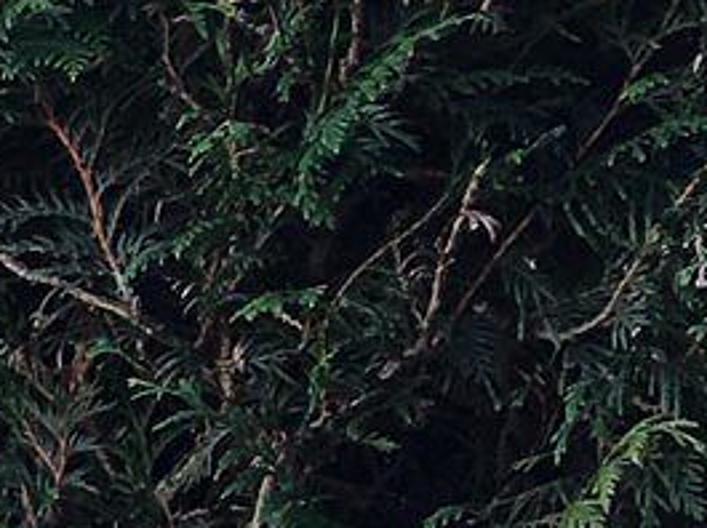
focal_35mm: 221
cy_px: 1184
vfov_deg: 6.4
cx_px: -1747
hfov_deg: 7.4
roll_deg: -0.3
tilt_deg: -17.6
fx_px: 4508
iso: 25
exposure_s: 1/175
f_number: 2.2
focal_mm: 4.15
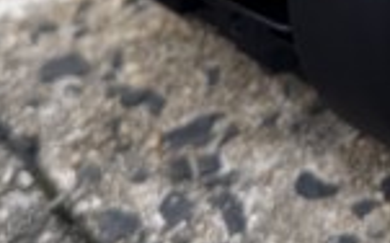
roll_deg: +8.7
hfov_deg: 18.4
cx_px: 452
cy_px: -204
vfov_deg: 11.2
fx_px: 1147
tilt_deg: -25.6
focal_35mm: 108
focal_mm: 6.76
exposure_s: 1/510
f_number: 1.78
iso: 80
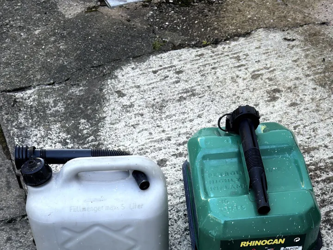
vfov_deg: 40.7
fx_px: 337
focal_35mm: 35
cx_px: 166
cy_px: 125
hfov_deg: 52.6
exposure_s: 1/148
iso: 50
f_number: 1.78
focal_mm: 6.76
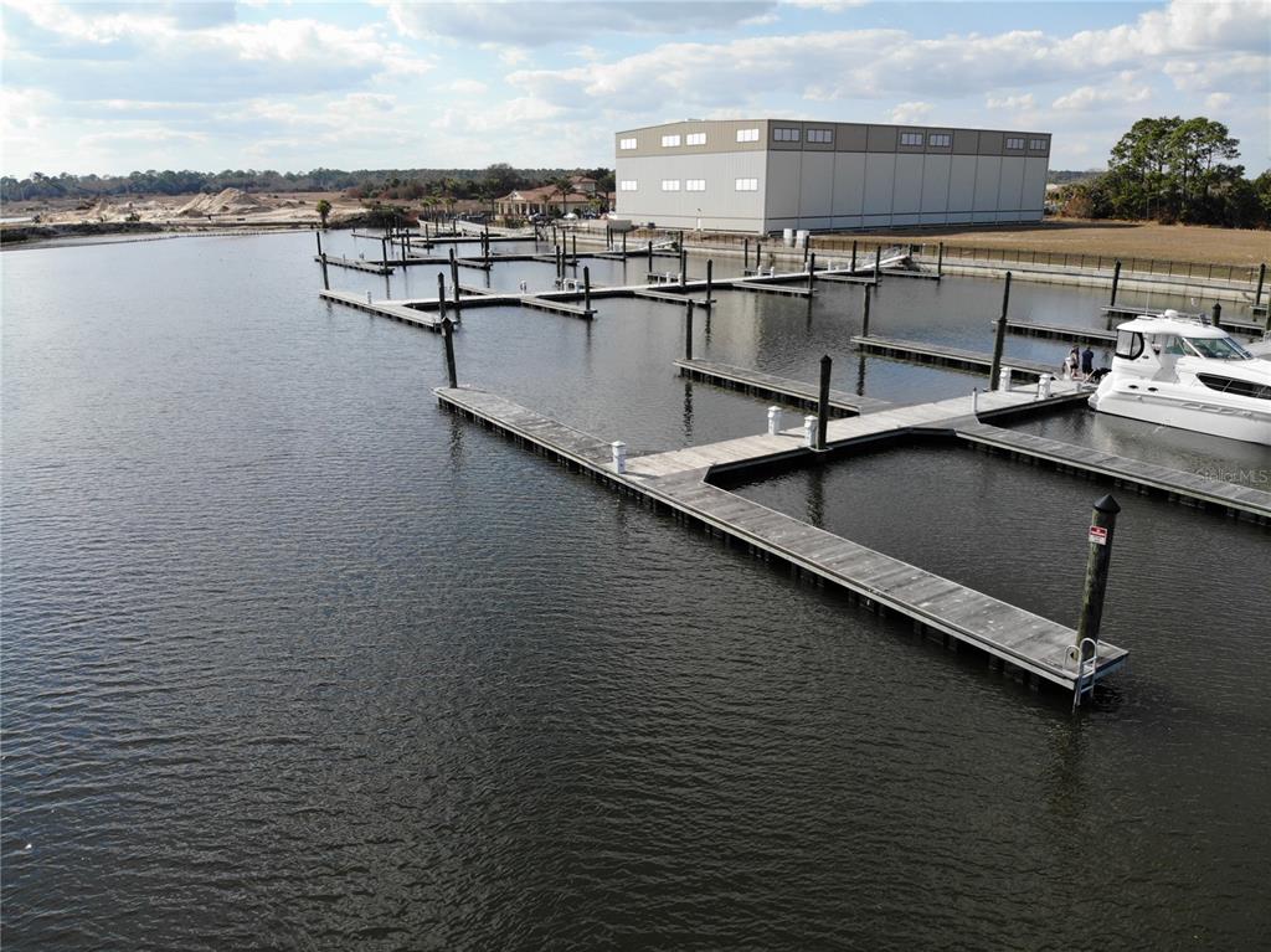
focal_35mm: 24
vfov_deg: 56.8
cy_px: 476
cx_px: 636
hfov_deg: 71.6
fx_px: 881
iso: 100
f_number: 2.8
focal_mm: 4.5
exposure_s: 1/1075
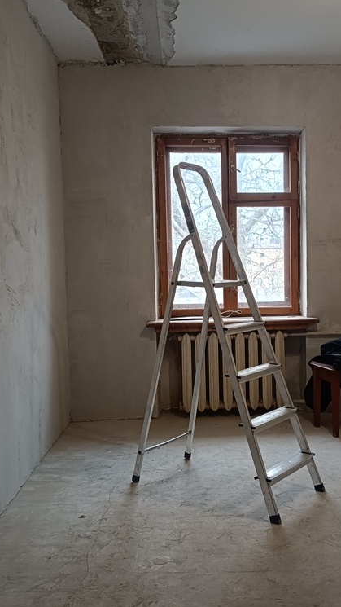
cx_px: 225
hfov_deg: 31.0
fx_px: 611
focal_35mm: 38
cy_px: 304
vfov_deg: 52.8
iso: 320
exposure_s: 1/30
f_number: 1.75
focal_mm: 5.25
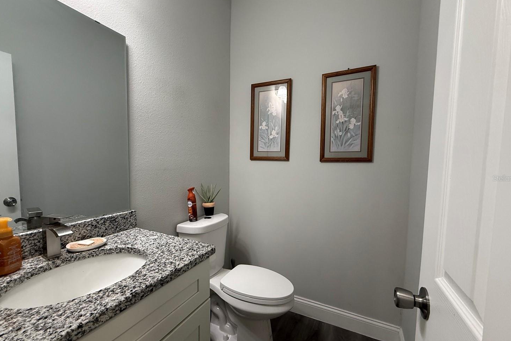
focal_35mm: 16
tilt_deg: -3.7
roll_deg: -1.3
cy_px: 178
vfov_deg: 73.7
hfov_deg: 96.7
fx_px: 227
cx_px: 245
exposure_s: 1/120
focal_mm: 2.22
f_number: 2.2
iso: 320
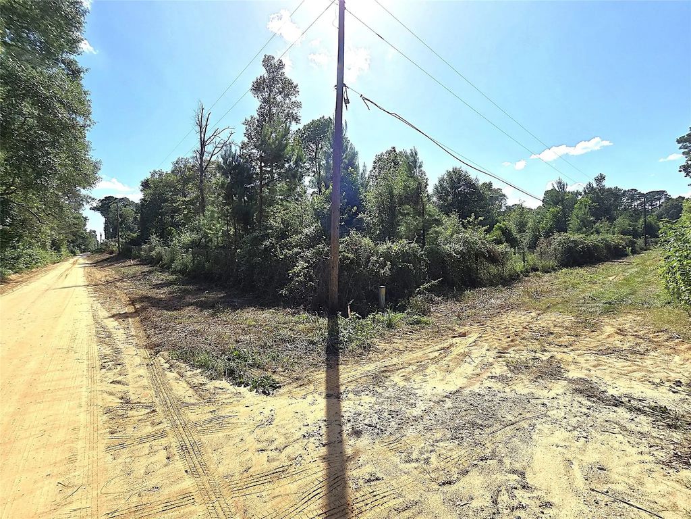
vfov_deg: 89.9
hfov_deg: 106.2
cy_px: 260
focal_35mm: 13
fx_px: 260
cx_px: 346
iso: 50
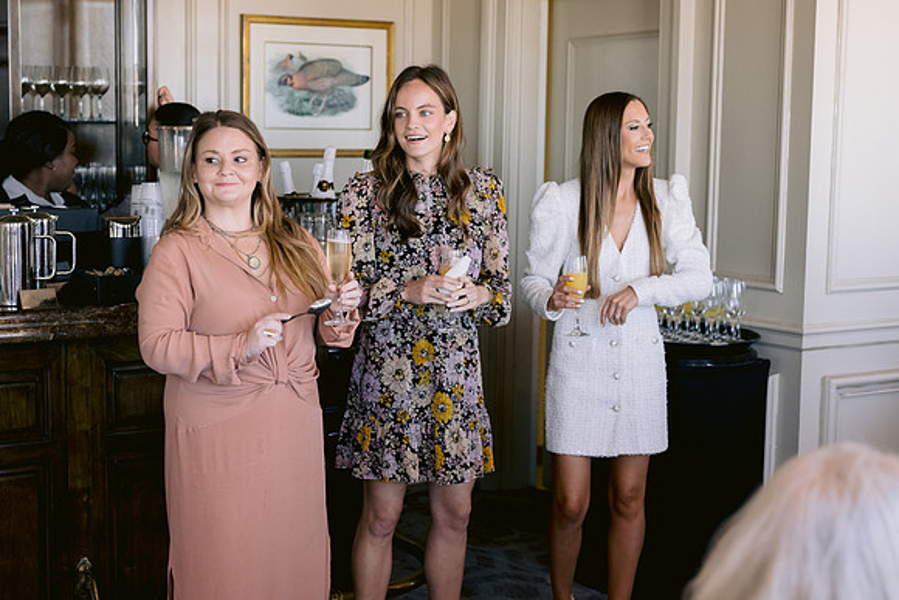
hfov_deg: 34.2
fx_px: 1461
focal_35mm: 58
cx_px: 394
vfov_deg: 23.2
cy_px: 291
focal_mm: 50
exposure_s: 1/250
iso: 800
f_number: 3.2
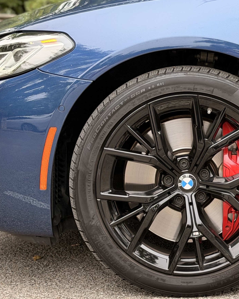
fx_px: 955
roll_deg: -0.7
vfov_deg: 17.8
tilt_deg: -5.4
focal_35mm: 108
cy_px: 124
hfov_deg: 14.2
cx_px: 204
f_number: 1.78
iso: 64
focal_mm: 6.76
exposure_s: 1/248
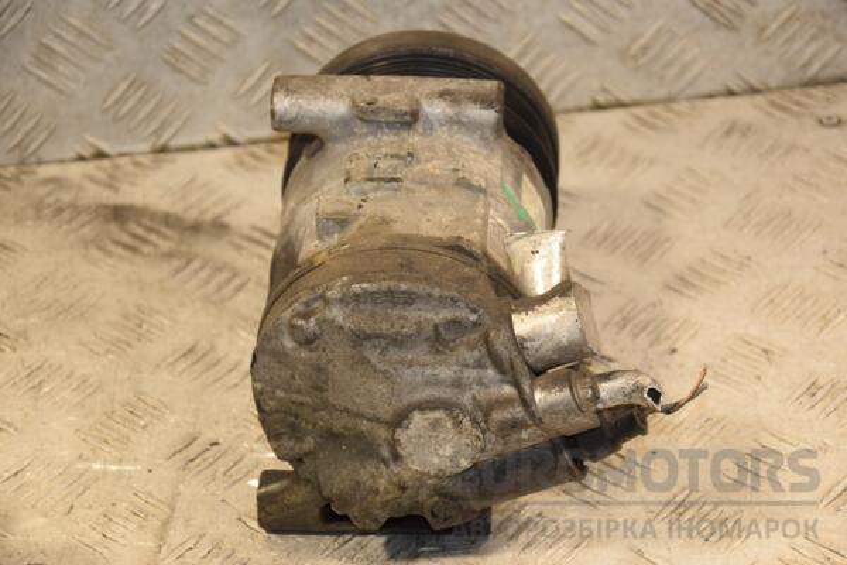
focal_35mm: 112
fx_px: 2647
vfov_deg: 12.2
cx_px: 424
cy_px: 282
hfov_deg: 18.2
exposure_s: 1/160
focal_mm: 75
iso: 800
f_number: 5.3
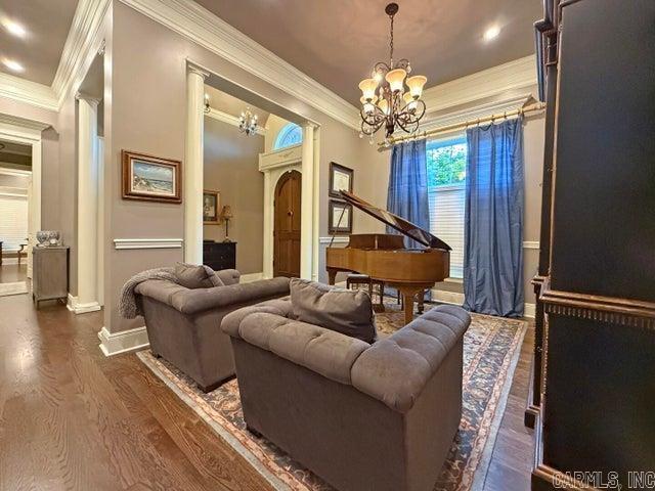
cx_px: 328
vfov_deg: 85.7
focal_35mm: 14
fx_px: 265
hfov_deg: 102.1
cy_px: 246
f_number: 2.2
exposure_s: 1/60
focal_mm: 2.22
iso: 800
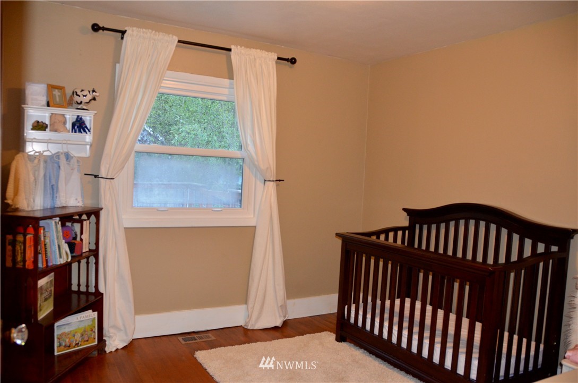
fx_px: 433
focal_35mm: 27
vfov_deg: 47.7
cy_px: 192
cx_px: 289
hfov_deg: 67.5
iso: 800
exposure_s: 1/60
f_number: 3.5
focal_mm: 18
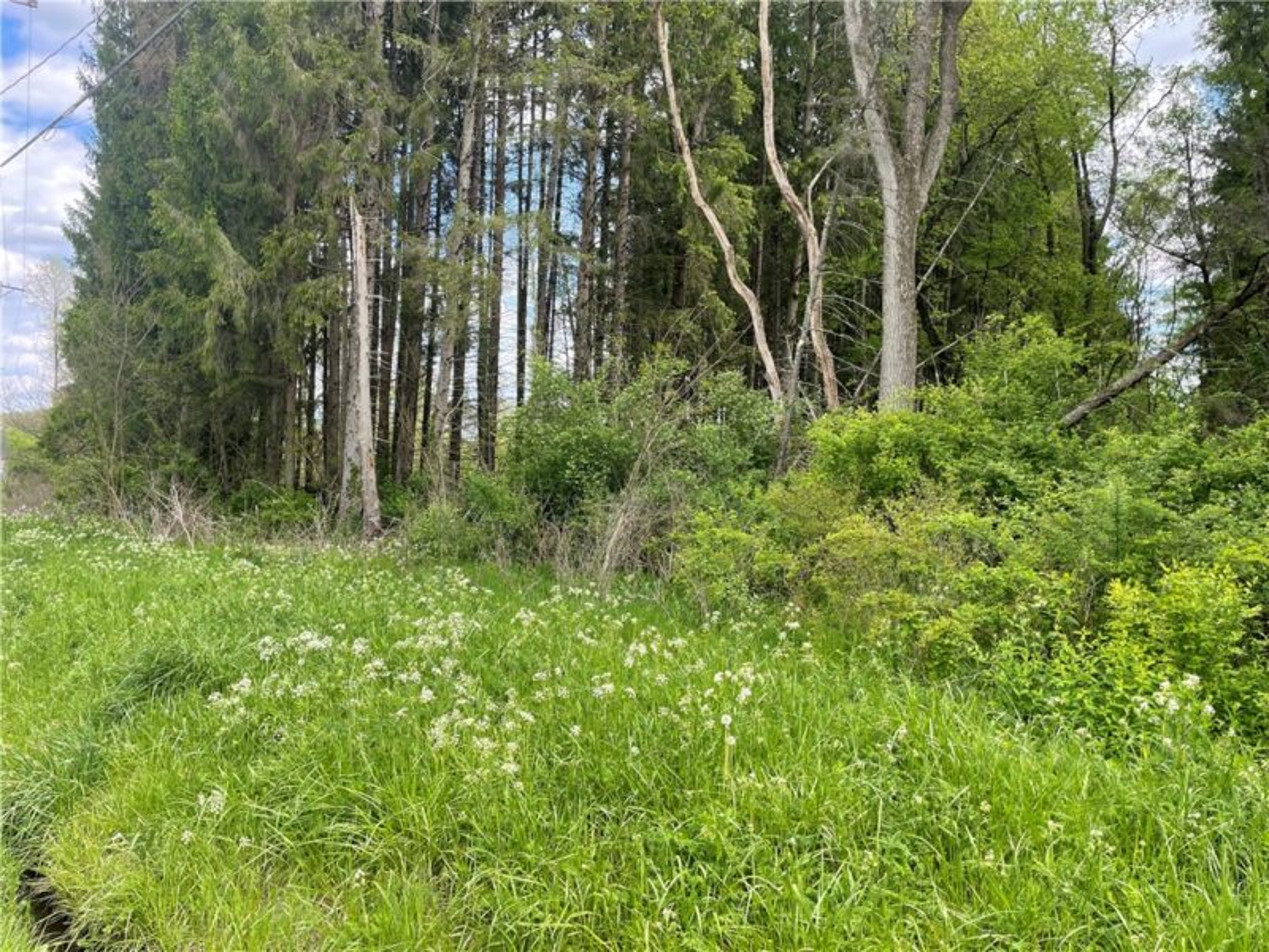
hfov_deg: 67.3
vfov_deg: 53.1
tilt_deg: +0.1
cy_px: 476
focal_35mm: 26
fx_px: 953
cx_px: 634
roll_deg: -0.8
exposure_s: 1/596
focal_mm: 4.2
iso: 32
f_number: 1.6
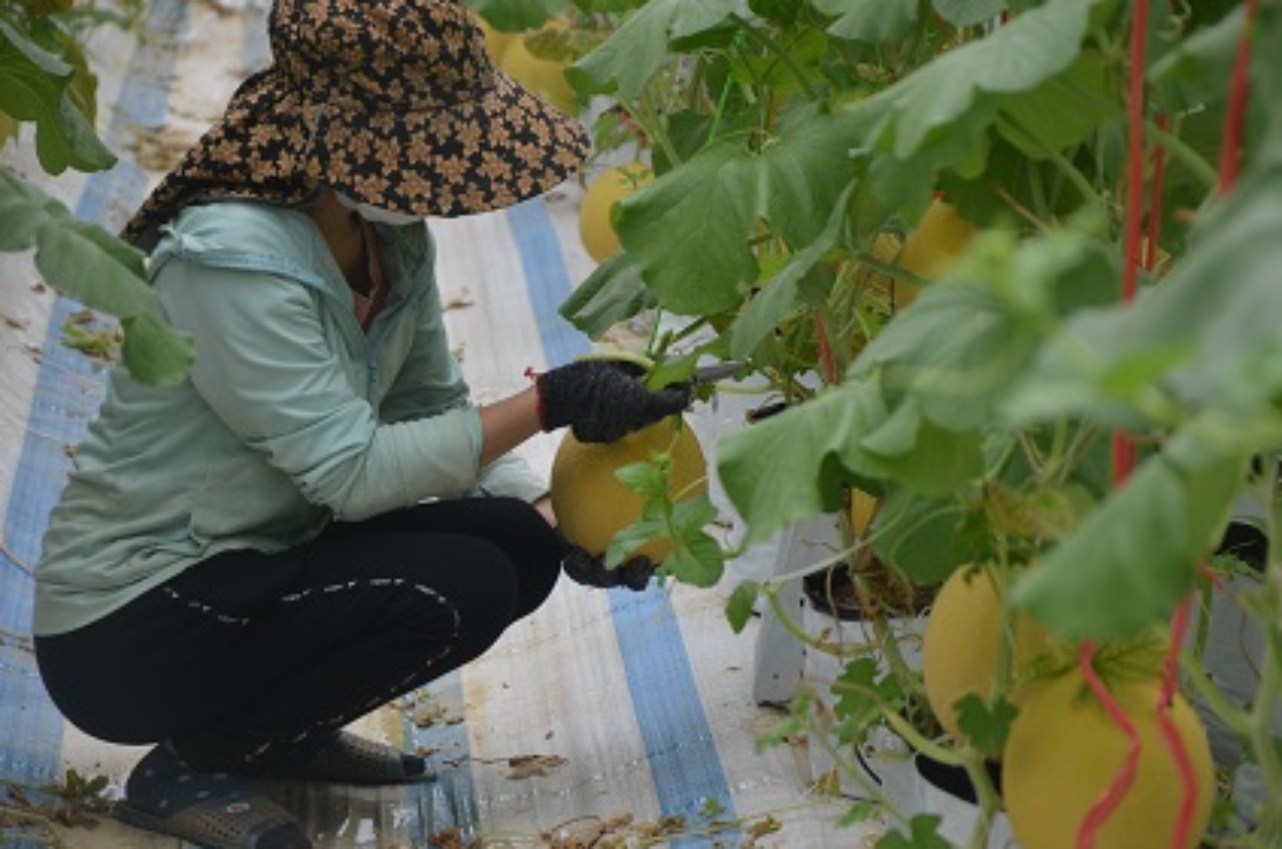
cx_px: 664
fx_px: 5953
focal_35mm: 168
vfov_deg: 8.2
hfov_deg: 12.3
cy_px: 406
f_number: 5.6
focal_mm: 105
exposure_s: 1/500
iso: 320
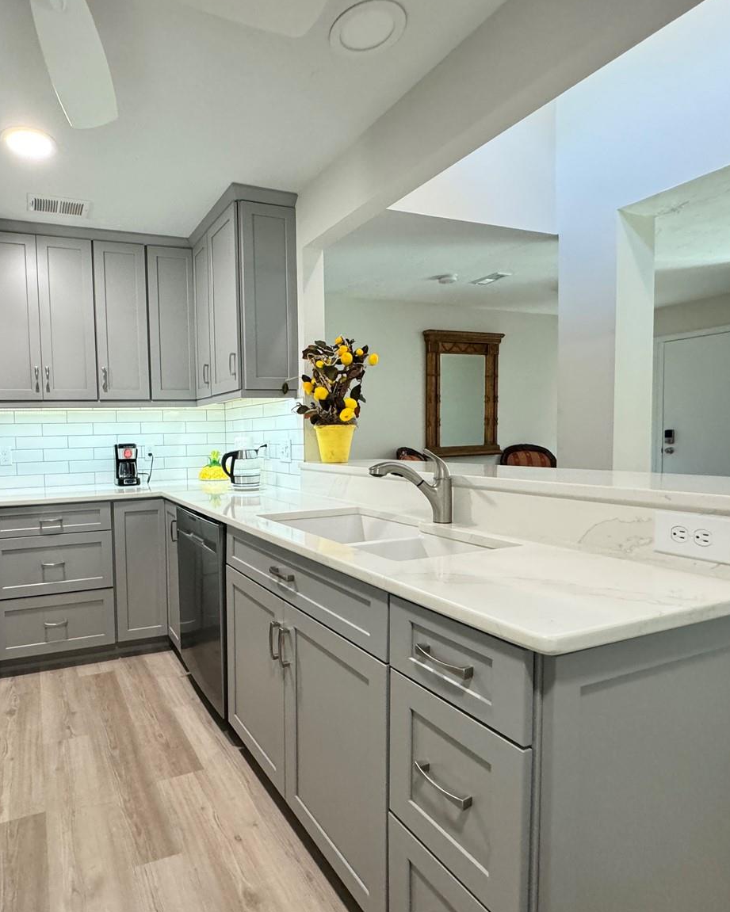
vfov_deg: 83.3
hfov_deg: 67.6
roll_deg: +1.7
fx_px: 513
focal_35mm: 19
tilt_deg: -3.4
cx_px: 208
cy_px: 465
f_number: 2.2
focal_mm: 2.22
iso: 320
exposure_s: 1/60
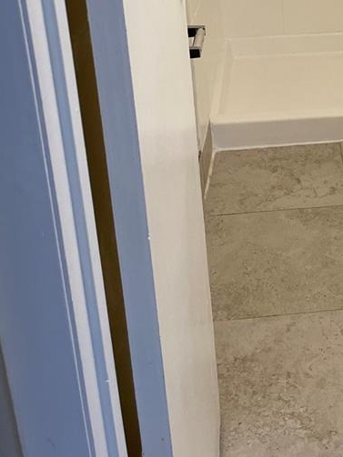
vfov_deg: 29.1
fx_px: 819
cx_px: 379
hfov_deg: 22.3
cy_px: -7
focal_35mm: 62
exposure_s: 1/60
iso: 64
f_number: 1.6
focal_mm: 4.2
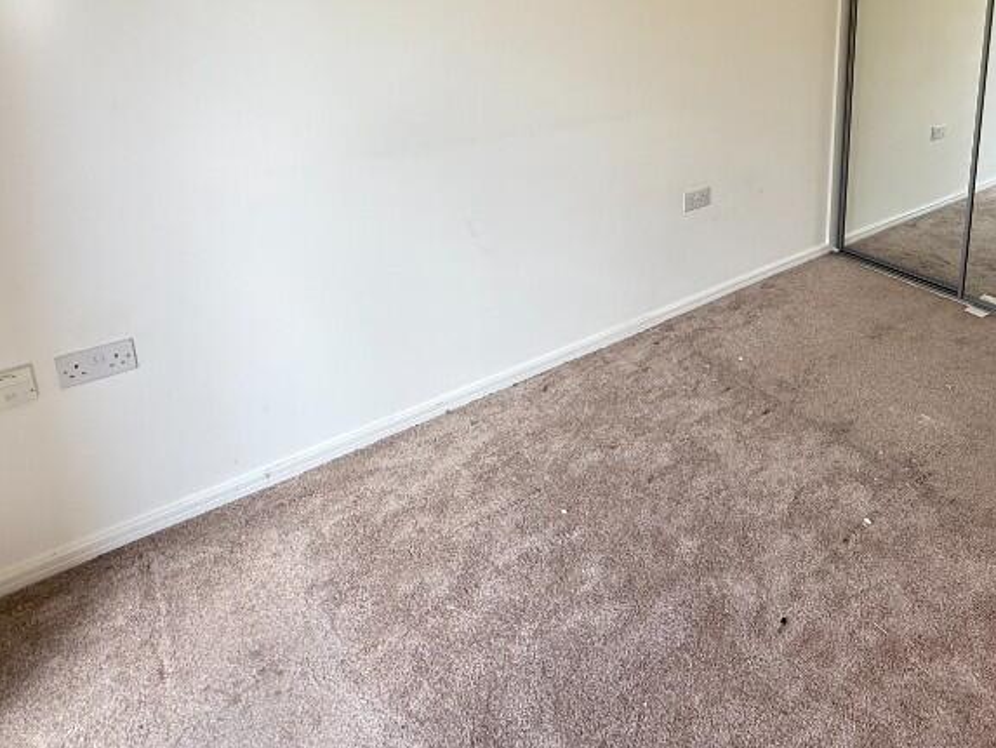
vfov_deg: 51.1
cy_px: 137
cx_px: 721
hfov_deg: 66.0
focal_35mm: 25
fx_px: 719
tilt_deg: -12.8
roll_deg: -0.7
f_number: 2.2
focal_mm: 2.22
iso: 80
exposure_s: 1/99
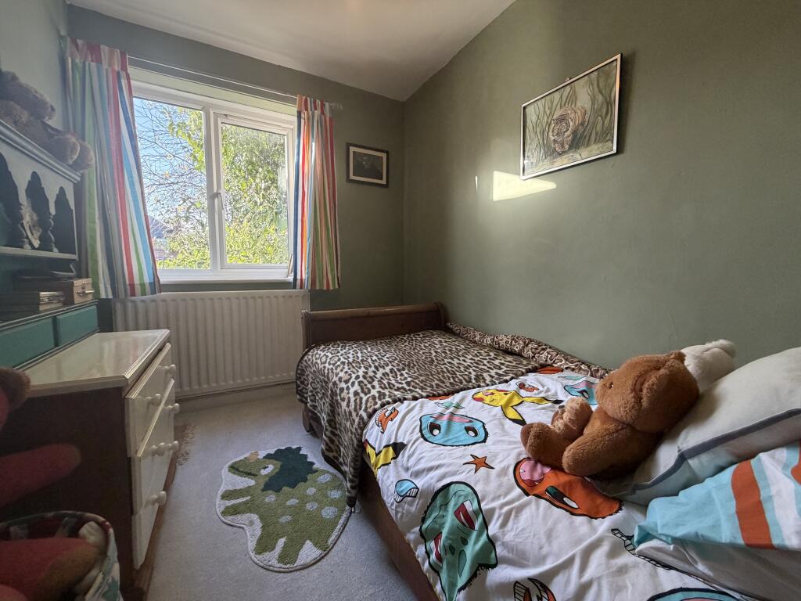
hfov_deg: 102.1
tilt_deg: -4.4
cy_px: 300
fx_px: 324
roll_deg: -0.2
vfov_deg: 85.7
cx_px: 400
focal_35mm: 14
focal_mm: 2.22
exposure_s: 1/115
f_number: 2.2
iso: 320
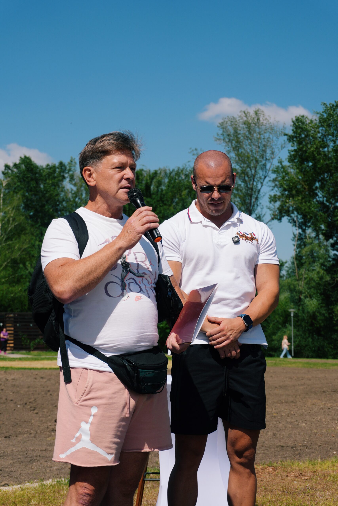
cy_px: 253
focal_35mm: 75
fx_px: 1056
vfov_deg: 27.0
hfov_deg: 18.2
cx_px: 169
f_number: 5.6
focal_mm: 50
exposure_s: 1/1250
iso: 100
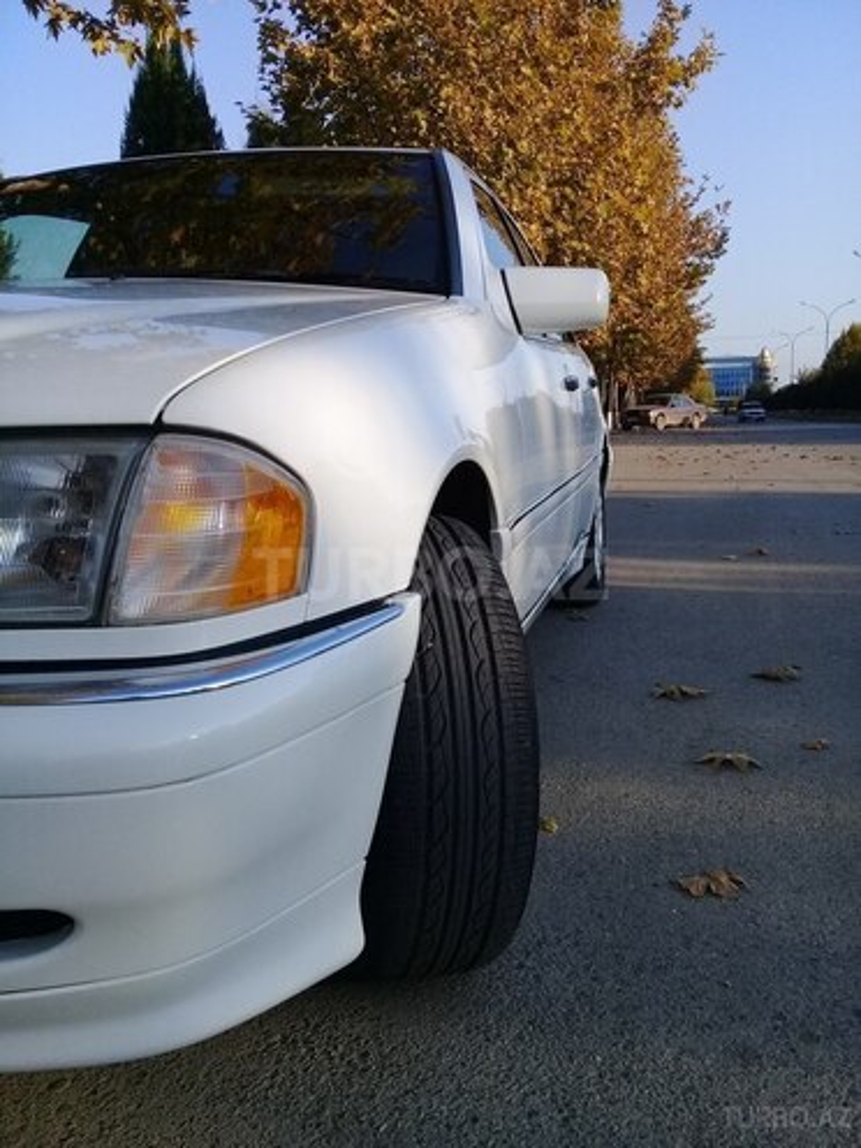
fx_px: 1028
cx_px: 430
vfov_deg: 58.4
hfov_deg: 45.4
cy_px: 574
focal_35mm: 31
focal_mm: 3.3
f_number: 2.2
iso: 50
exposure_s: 1/799
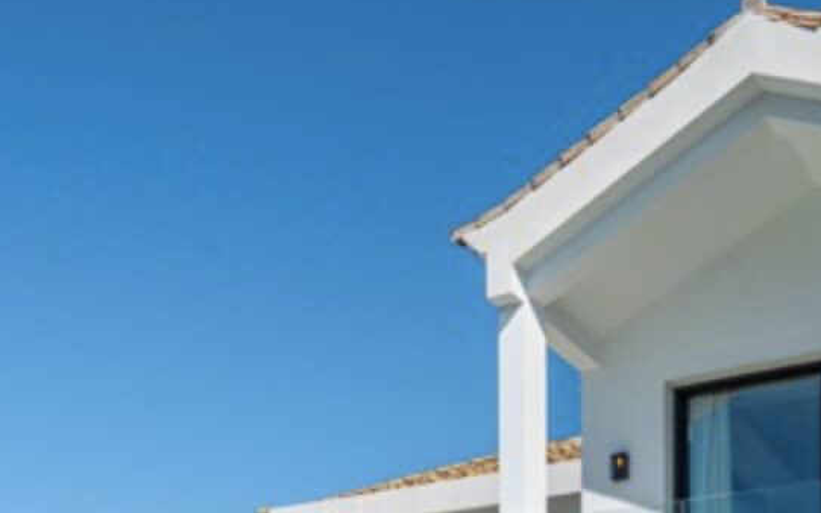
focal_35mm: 54
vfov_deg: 20.2
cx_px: 448
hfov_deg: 37.5
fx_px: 1208
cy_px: 797
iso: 200
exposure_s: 1/1000
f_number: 9
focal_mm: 14
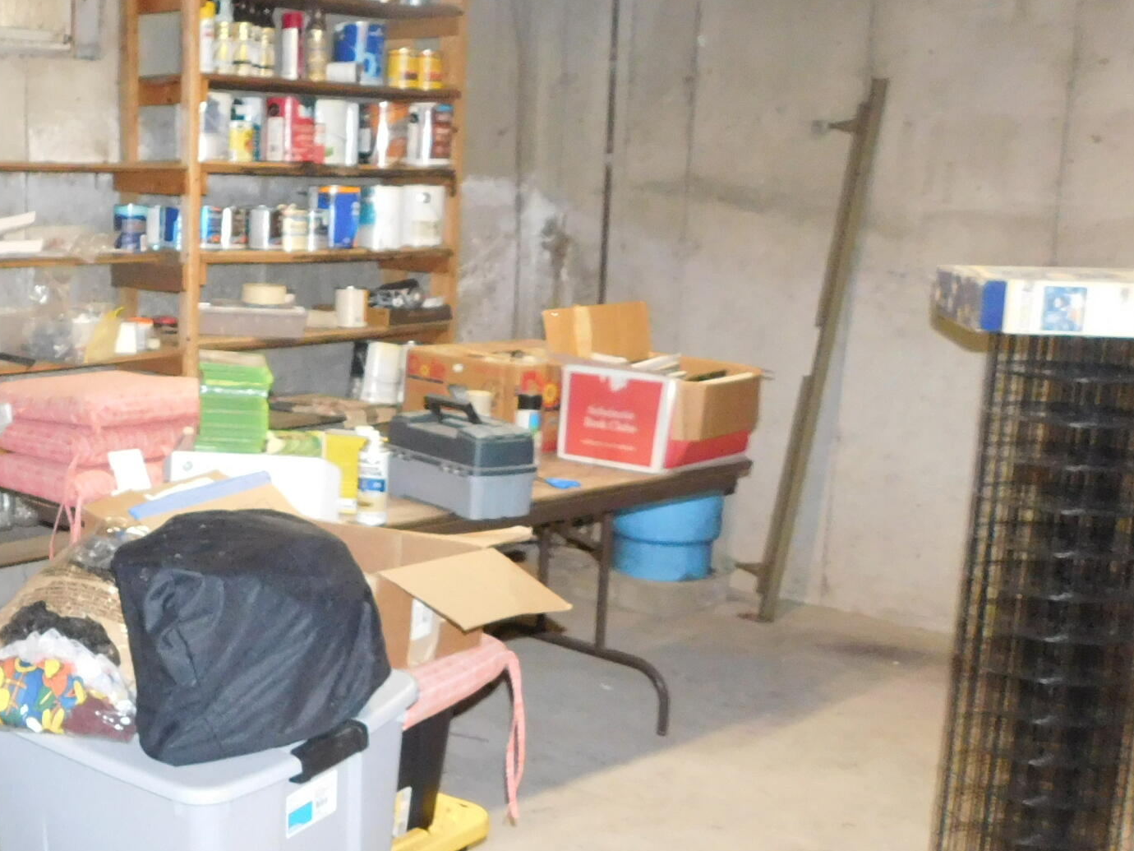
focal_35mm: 50
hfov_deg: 35.1
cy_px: 479
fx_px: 1638
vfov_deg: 29.1
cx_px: 39
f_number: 3
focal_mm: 4
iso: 400
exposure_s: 1/30
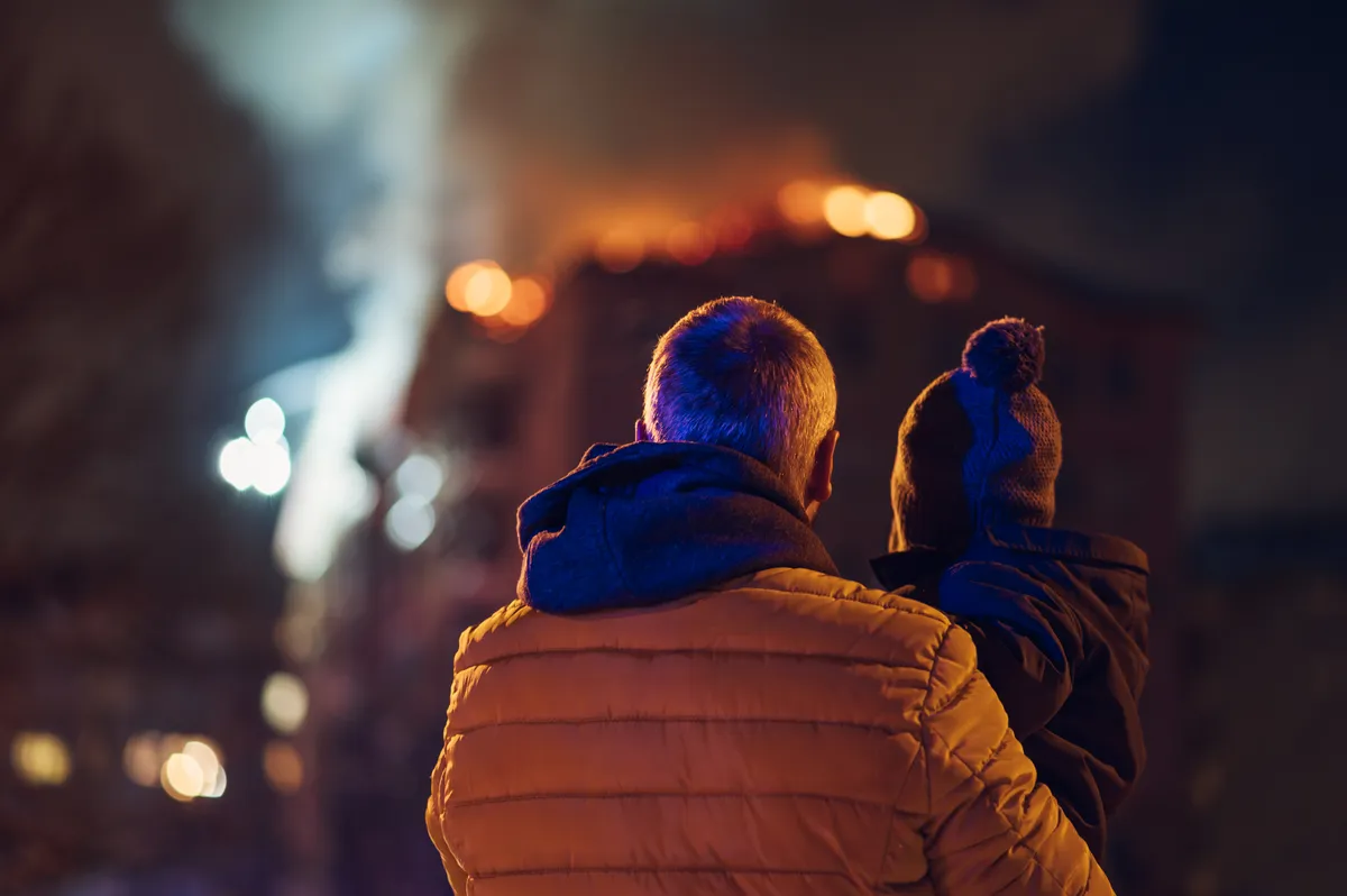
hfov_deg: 23.9
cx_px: 674
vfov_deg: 16.0
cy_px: 448
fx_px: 3178
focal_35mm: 85
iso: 400
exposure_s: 1/8
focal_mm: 85
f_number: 1.8
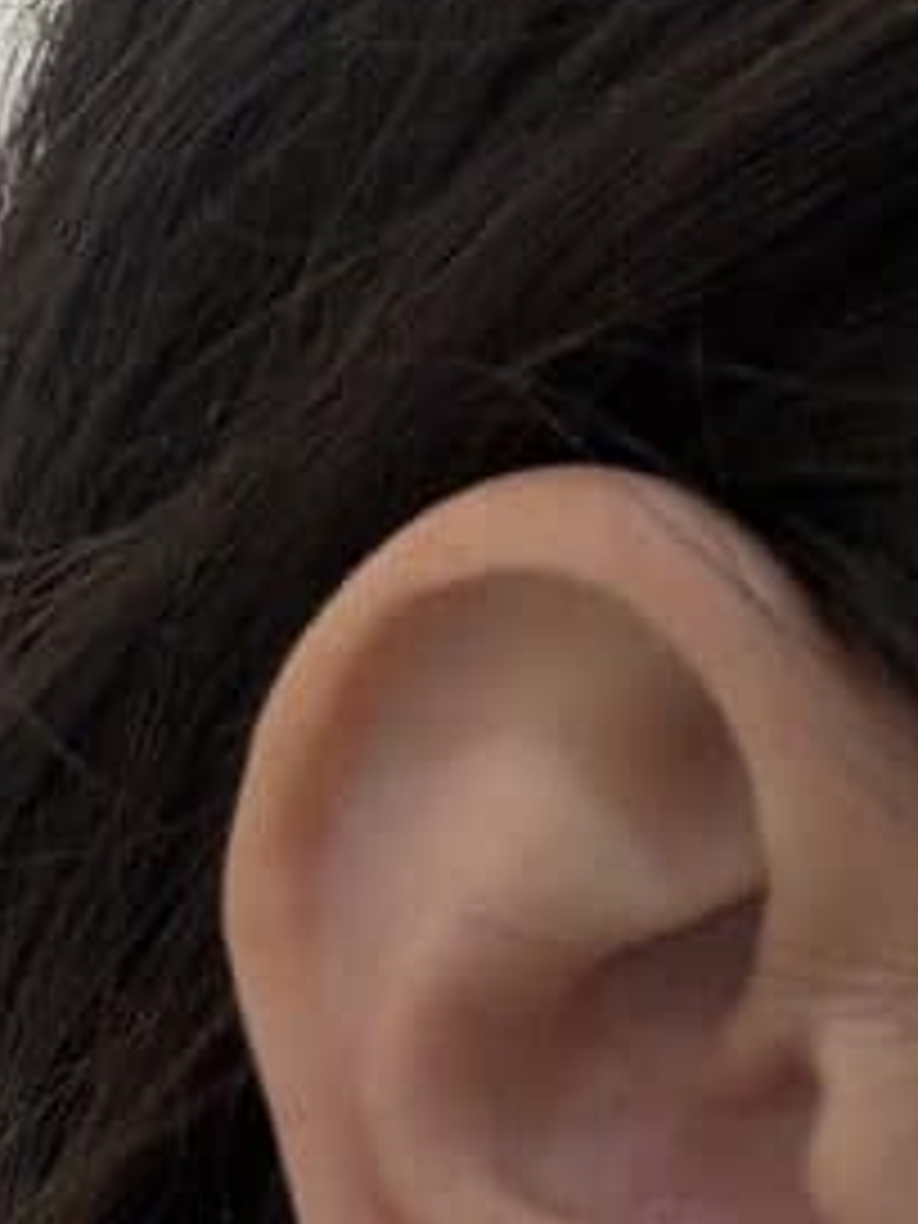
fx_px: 3996
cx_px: -414
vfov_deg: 15.6
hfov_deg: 12.5
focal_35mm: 113
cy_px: 2020
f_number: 1.9
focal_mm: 2.69
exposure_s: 1/50
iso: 50
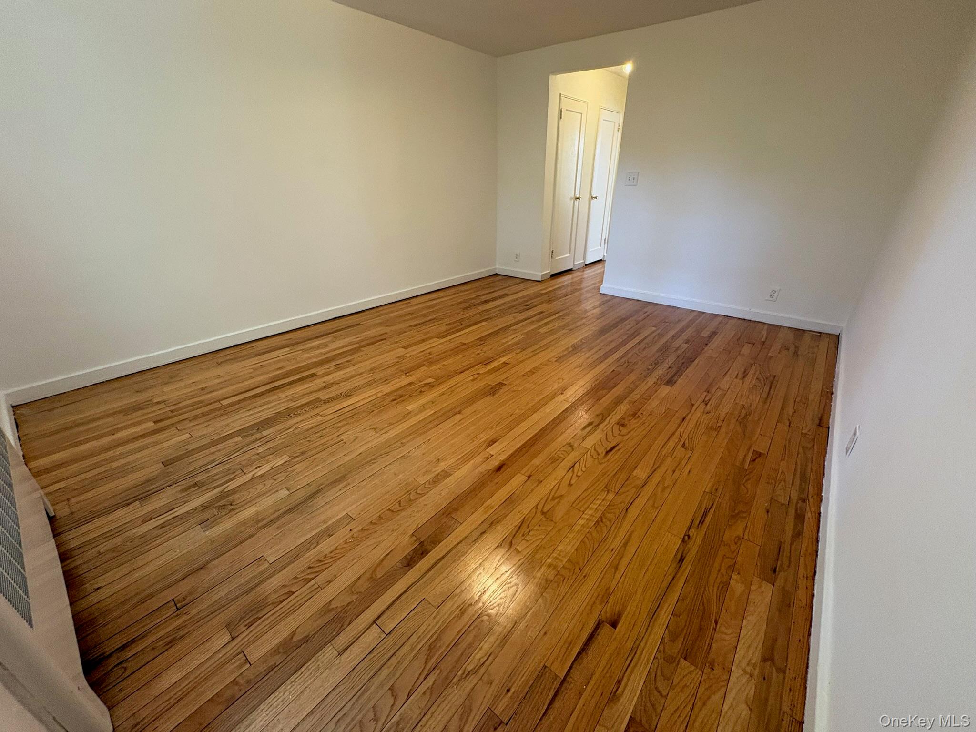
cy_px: 366
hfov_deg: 102.1
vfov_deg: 85.7
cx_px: 488
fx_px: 395
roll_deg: +1.0
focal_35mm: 14
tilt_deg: -25.8
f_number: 2.2
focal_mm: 2.22
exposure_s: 1/60
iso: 320
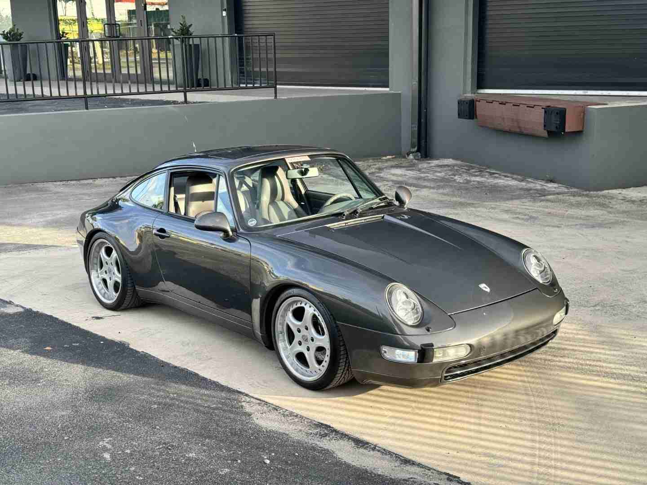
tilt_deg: -13.2
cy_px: 242
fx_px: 897
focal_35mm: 48
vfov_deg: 30.3
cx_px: 324
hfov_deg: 39.7
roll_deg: +1.1
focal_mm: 6.86
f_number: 1.78
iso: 64
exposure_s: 1/283
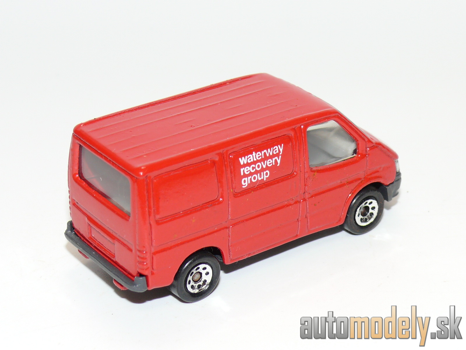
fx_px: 1306
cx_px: 233
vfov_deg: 15.2
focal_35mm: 97
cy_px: 175
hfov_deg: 20.2
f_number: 4
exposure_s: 1/30
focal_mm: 13.2
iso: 100
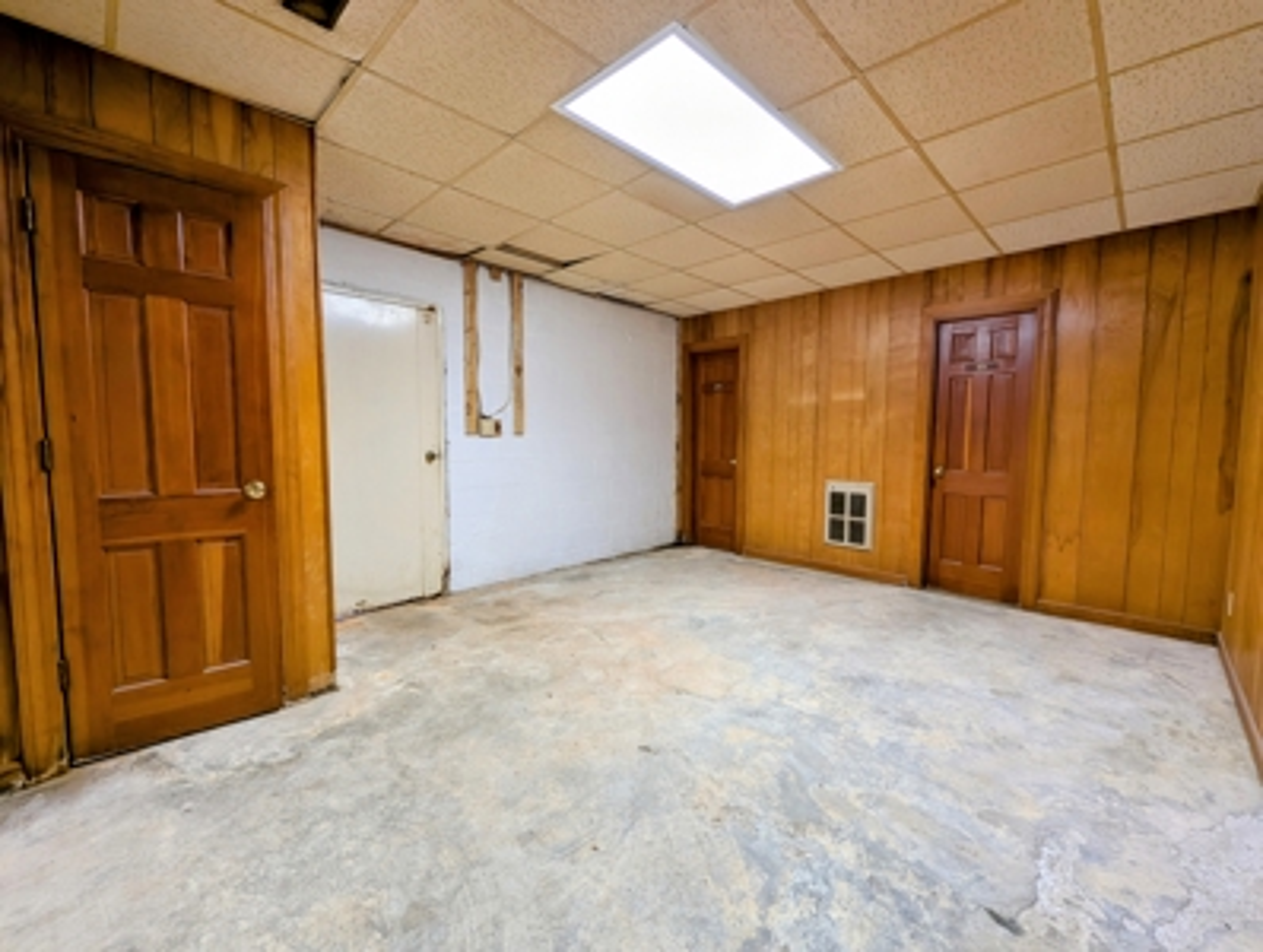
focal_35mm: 13
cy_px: 476
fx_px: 475
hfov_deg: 106.1
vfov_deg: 90.1
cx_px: 632
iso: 49
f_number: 2.2
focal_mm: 1.95
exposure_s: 1/24
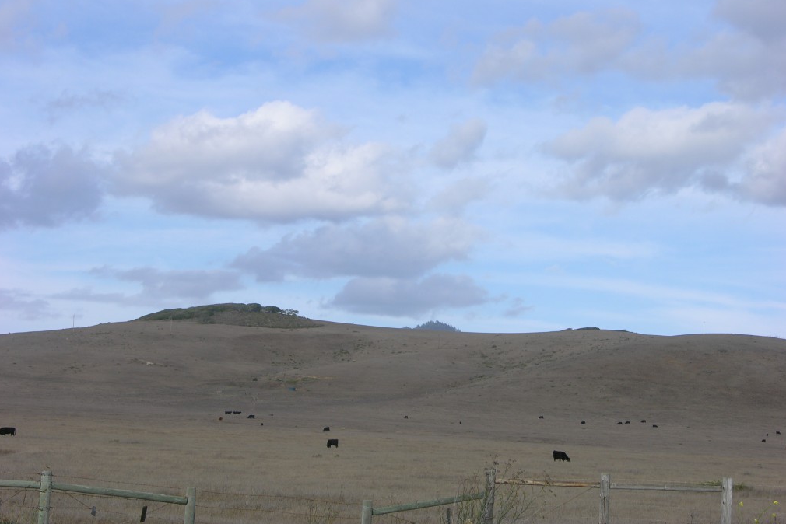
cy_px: 226
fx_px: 1703
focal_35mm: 78
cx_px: 395
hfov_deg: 26.0
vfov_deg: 17.5
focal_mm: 18.8
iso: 50
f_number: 5.3
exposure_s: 1/280
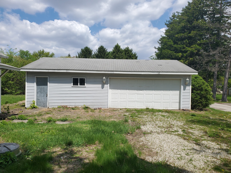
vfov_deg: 53.1
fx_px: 174
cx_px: 116
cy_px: 86
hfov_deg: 67.3
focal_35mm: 26
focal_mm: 4.3
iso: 50
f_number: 2.4
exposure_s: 1/2060
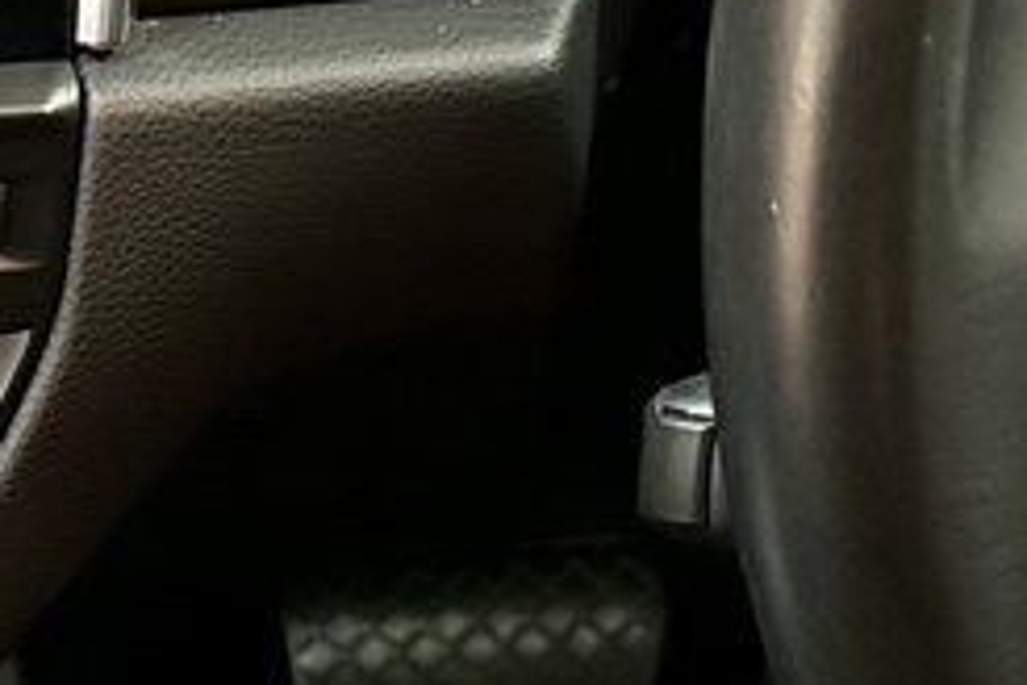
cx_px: -672
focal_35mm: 104
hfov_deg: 17.0
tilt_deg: -37.6
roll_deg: -0.9
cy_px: 677
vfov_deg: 13.0
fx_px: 2967
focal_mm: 6.86
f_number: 1.78
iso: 1000
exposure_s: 1/37
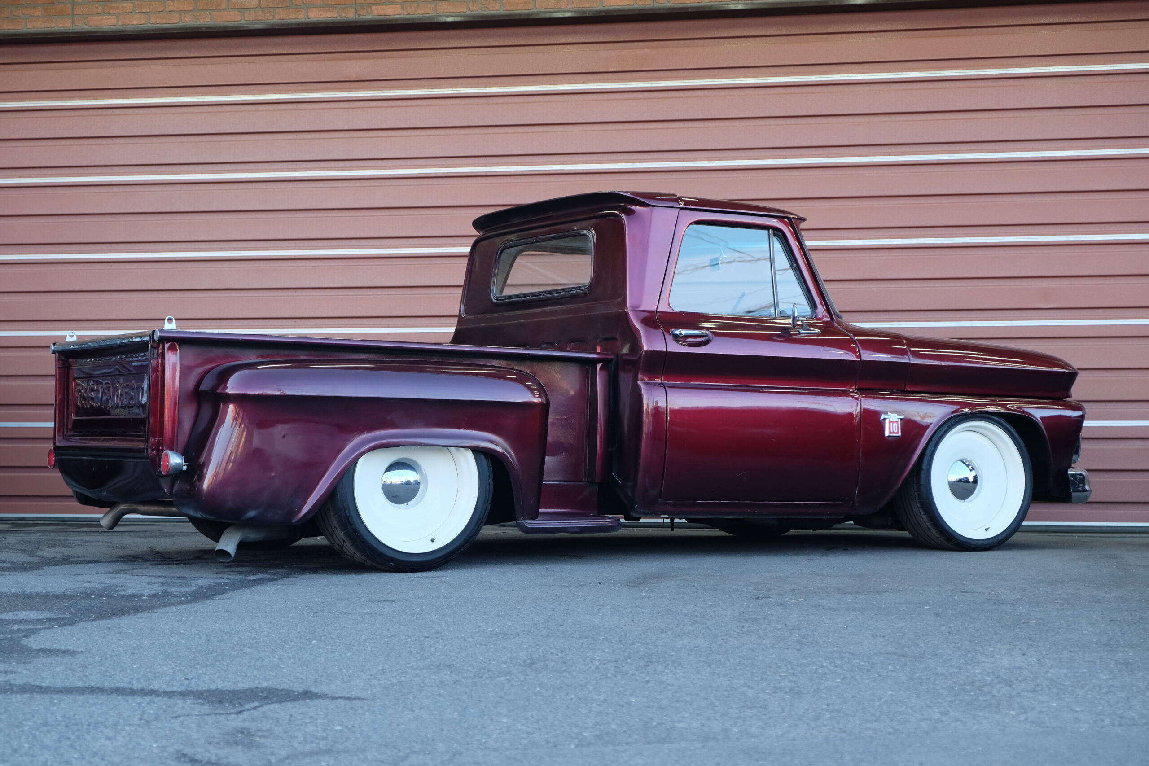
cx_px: 574
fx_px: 1947
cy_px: 383
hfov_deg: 32.9
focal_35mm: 61
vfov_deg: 22.3
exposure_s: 1/85
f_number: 4
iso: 400
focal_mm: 40.7
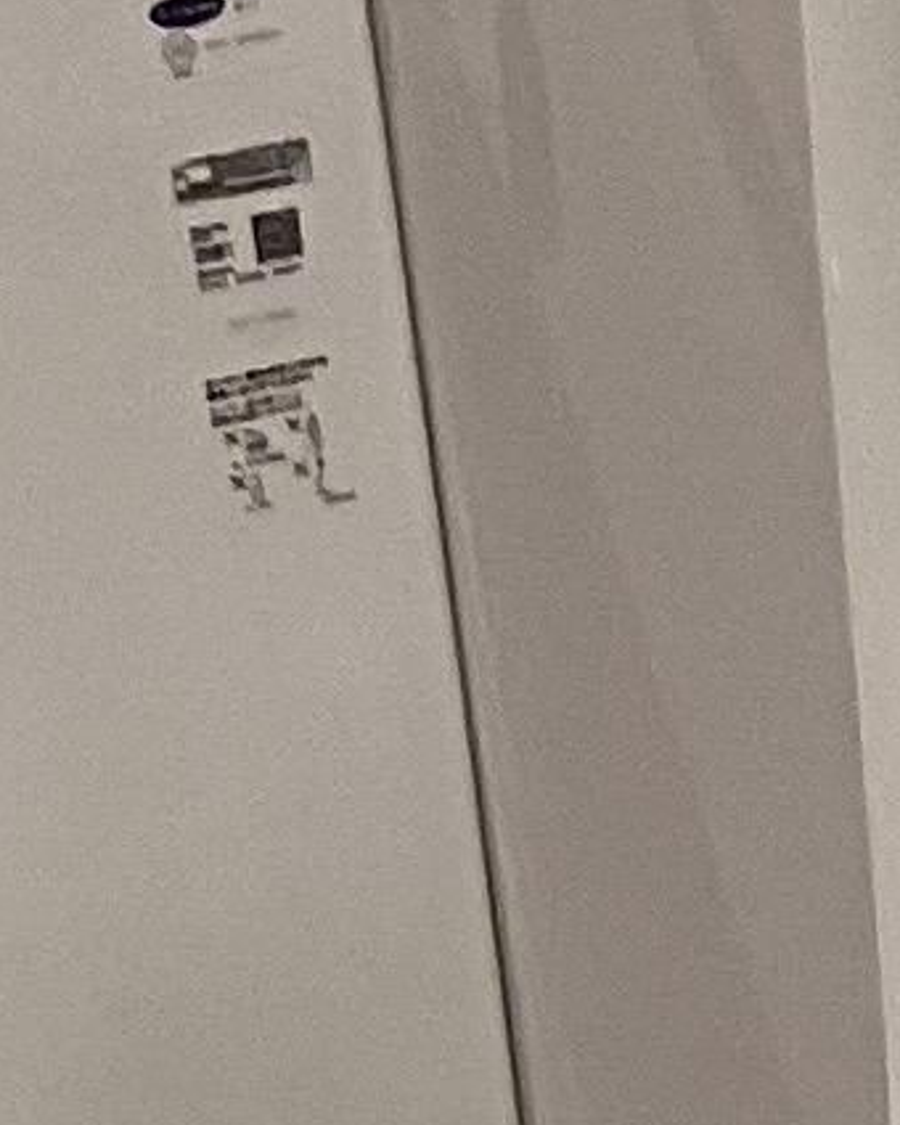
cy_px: 2478
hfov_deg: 5.9
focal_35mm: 259
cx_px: 1286
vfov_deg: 7.1
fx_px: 8624
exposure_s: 1/60
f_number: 1.8
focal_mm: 3.99
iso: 100
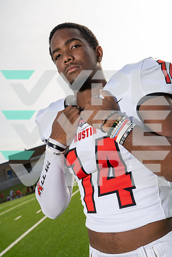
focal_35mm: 43
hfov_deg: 31.2
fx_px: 308
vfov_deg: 45.4
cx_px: 86
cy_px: 128
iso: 100
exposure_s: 1/250
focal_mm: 43
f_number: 6.3
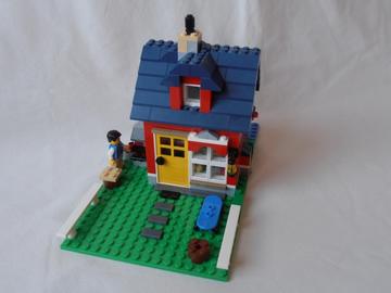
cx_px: 196
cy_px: 146
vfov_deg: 38.7
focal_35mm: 37
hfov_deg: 50.1
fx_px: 418
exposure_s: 1/50
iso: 80
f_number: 3.9
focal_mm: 6.61
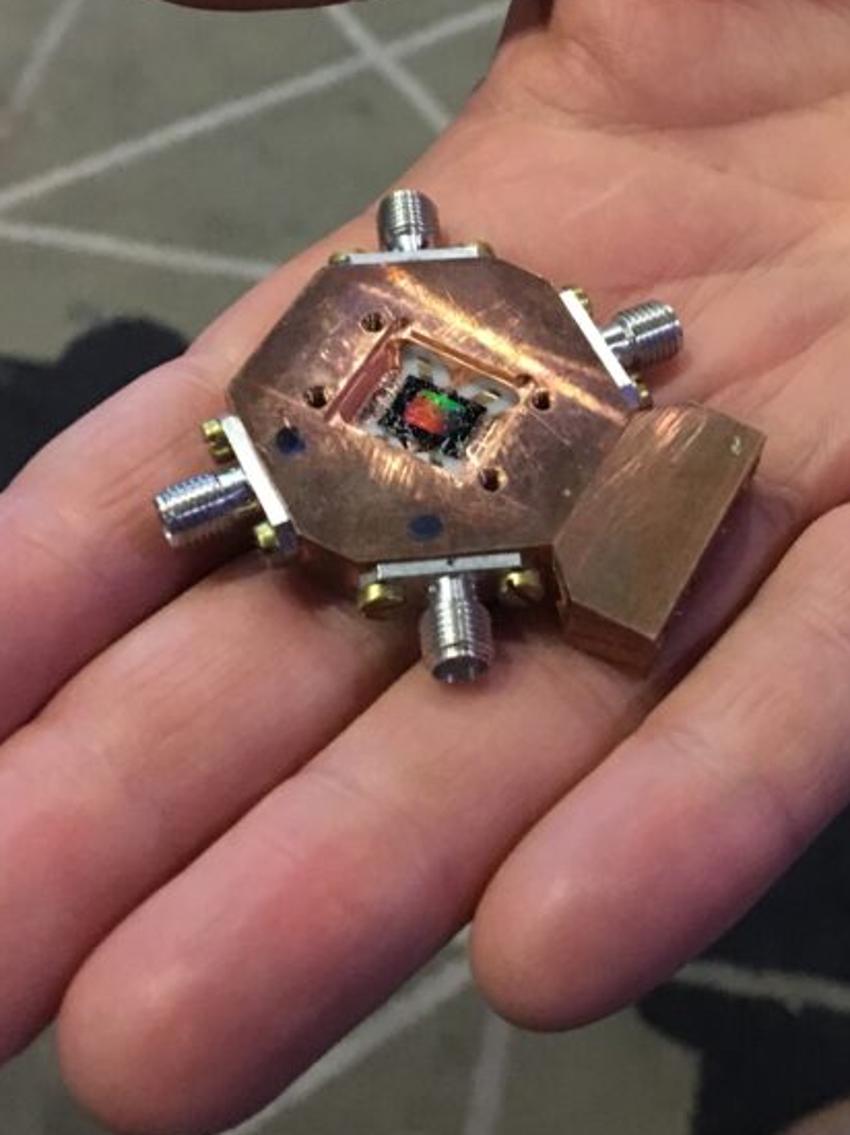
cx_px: 621
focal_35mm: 54
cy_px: 419
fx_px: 1769
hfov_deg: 26.7
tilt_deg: -52.0
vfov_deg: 35.3
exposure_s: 1/17
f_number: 2.2
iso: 320
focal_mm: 4.15
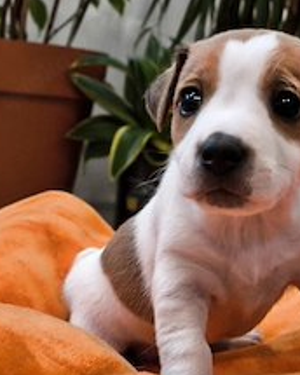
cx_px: 235
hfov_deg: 16.8
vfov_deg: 21.0
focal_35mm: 91
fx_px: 1010
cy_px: 230
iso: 800
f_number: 1.9
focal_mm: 7.1
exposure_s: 1/50
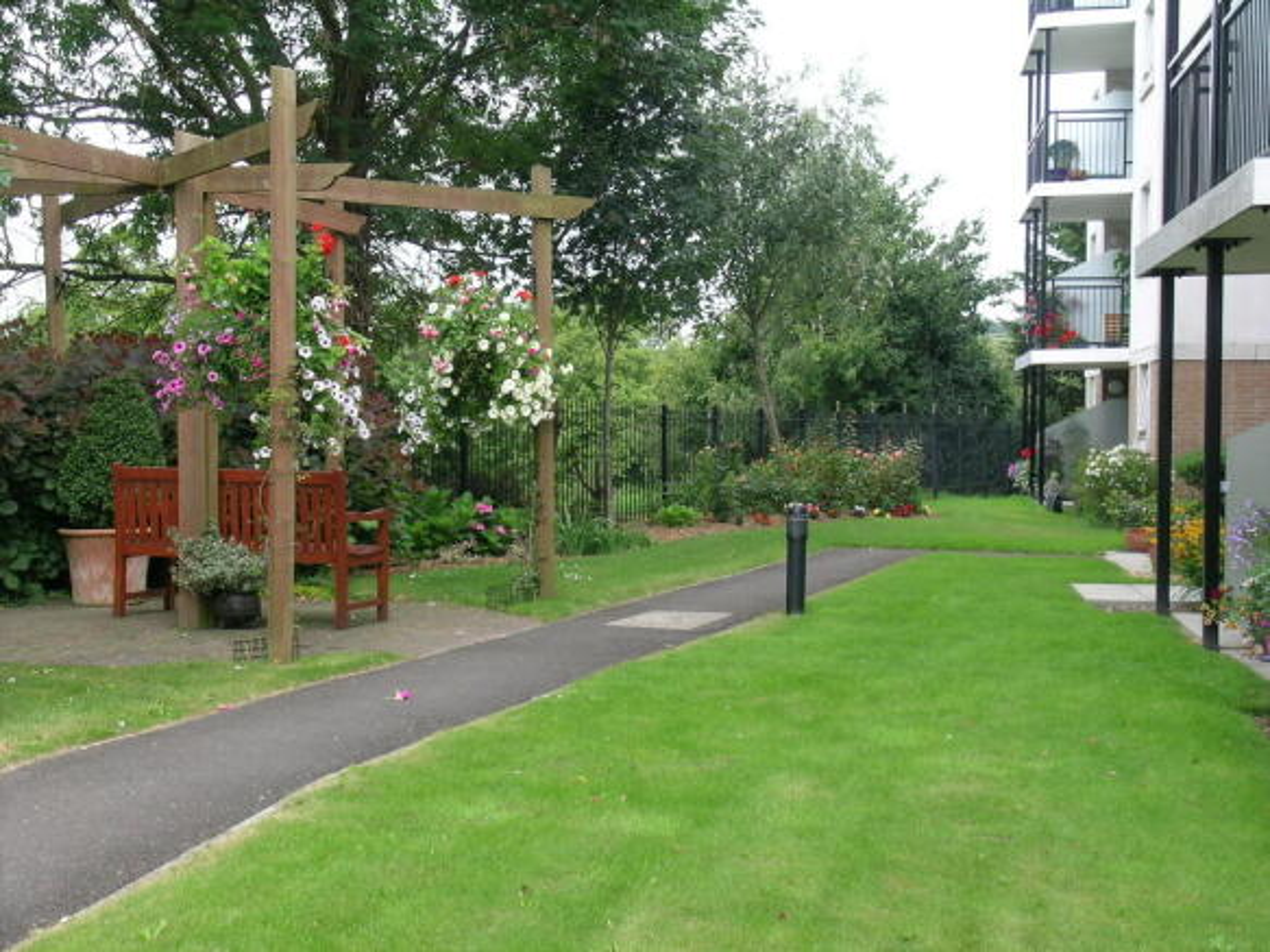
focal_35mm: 53
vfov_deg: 27.5
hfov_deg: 36.2
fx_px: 1944
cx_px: 635
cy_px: 476
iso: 50
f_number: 4.4
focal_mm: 11.1
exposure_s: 1/92.2
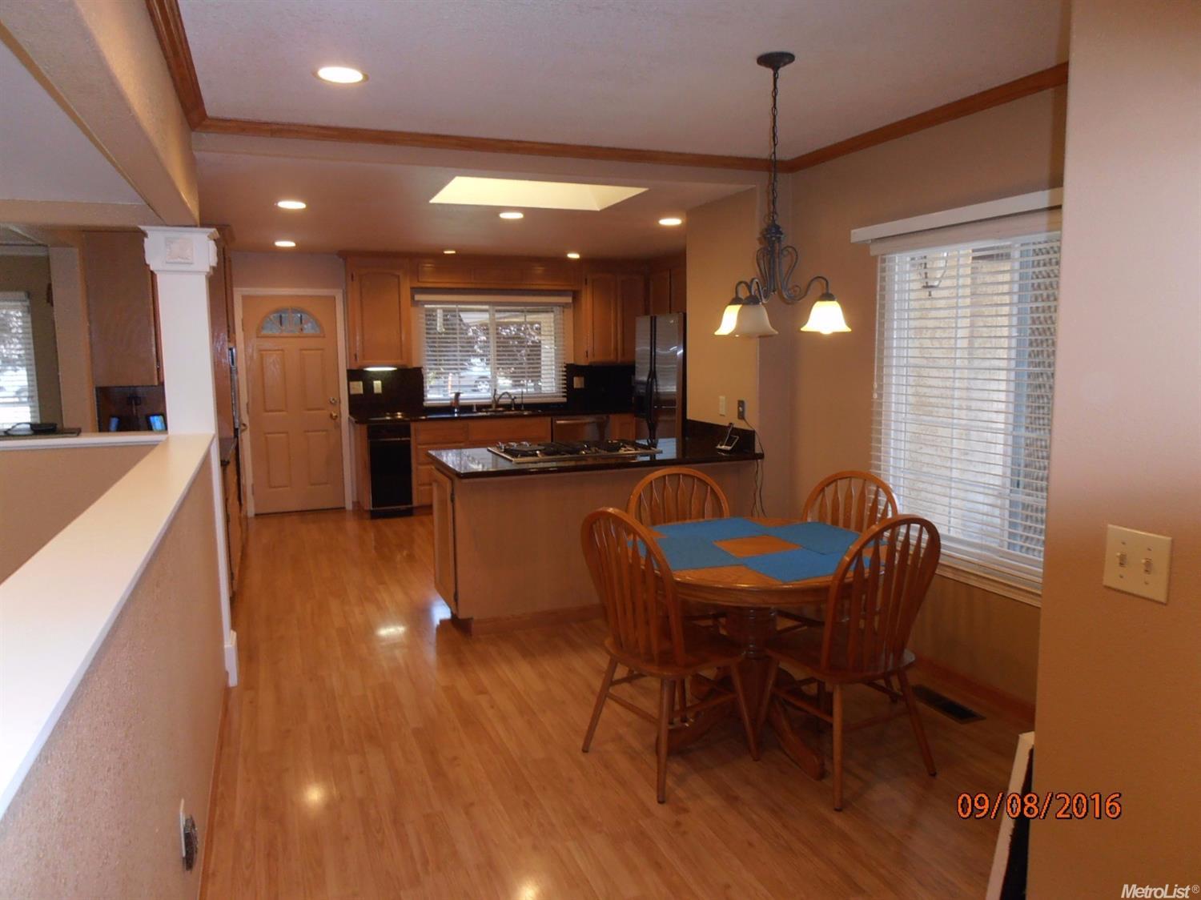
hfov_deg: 71.6
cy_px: 450
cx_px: 600
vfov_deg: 56.8
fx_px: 832
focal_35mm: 24
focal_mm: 4.2
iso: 125
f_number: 3
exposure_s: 1/30
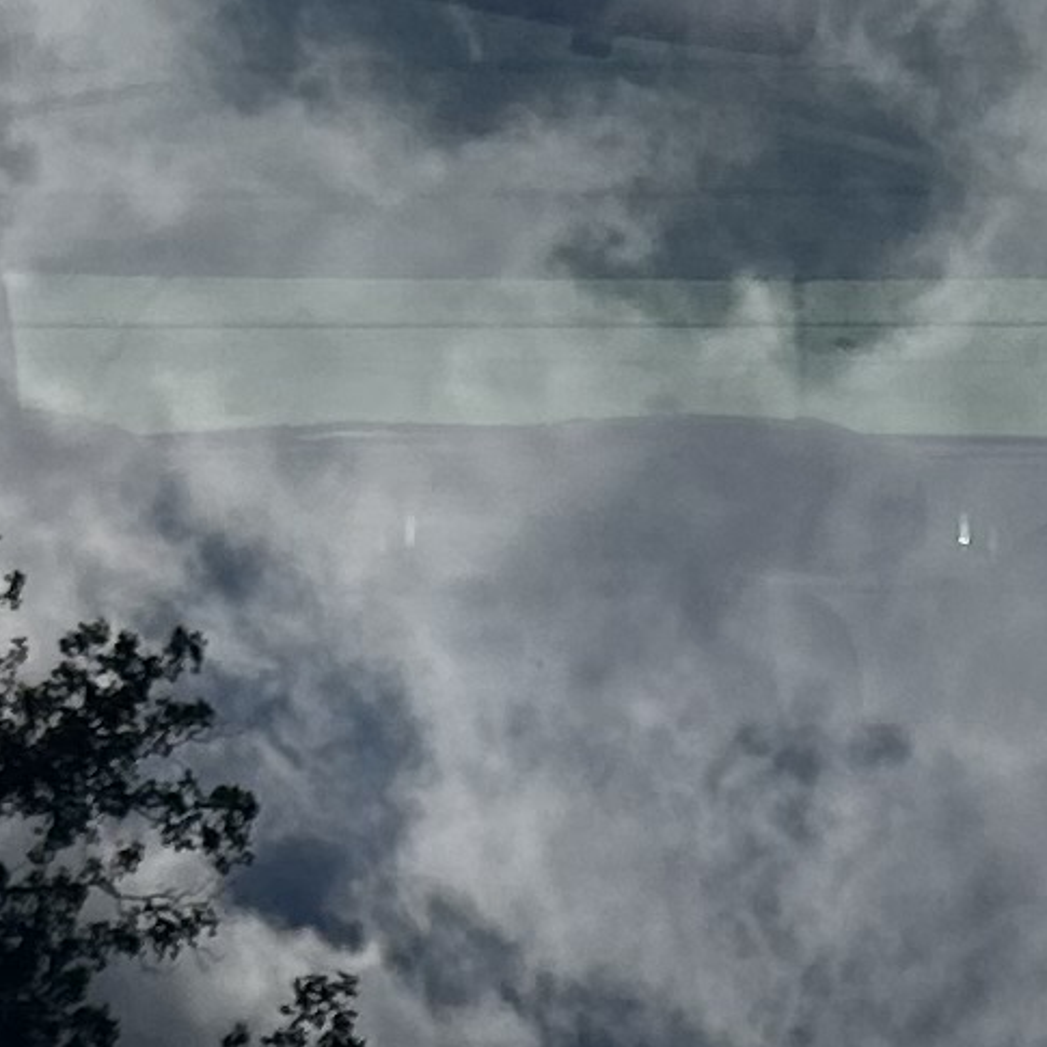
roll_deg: -3.5
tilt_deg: -23.7
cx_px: 570
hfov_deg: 9.2
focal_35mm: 191
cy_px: 2398
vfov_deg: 8.5
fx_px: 6536
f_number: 1.5
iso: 50
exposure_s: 1/4115
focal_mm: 5.7
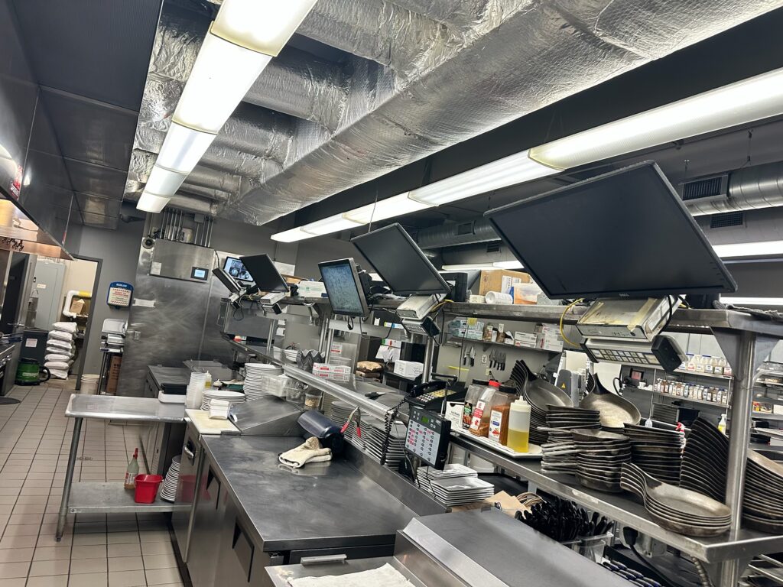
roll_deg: -8.0
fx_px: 543
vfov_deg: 56.8
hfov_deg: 71.6
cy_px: 294
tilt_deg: +1.4
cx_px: 392
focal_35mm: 24
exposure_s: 1/129
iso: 200
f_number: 1.78
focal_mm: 6.86
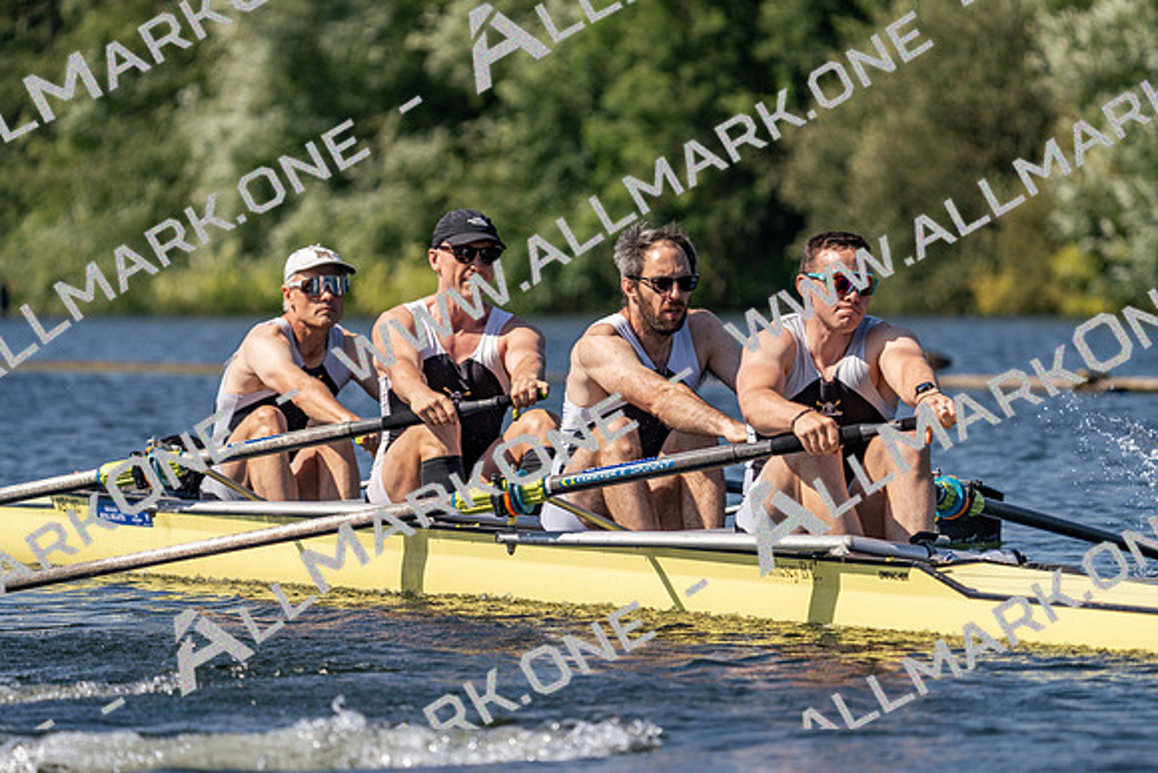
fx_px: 9137
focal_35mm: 284
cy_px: 386
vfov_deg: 4.8
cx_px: 579
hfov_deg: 7.3
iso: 200
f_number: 5.6
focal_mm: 284
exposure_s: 1/2000
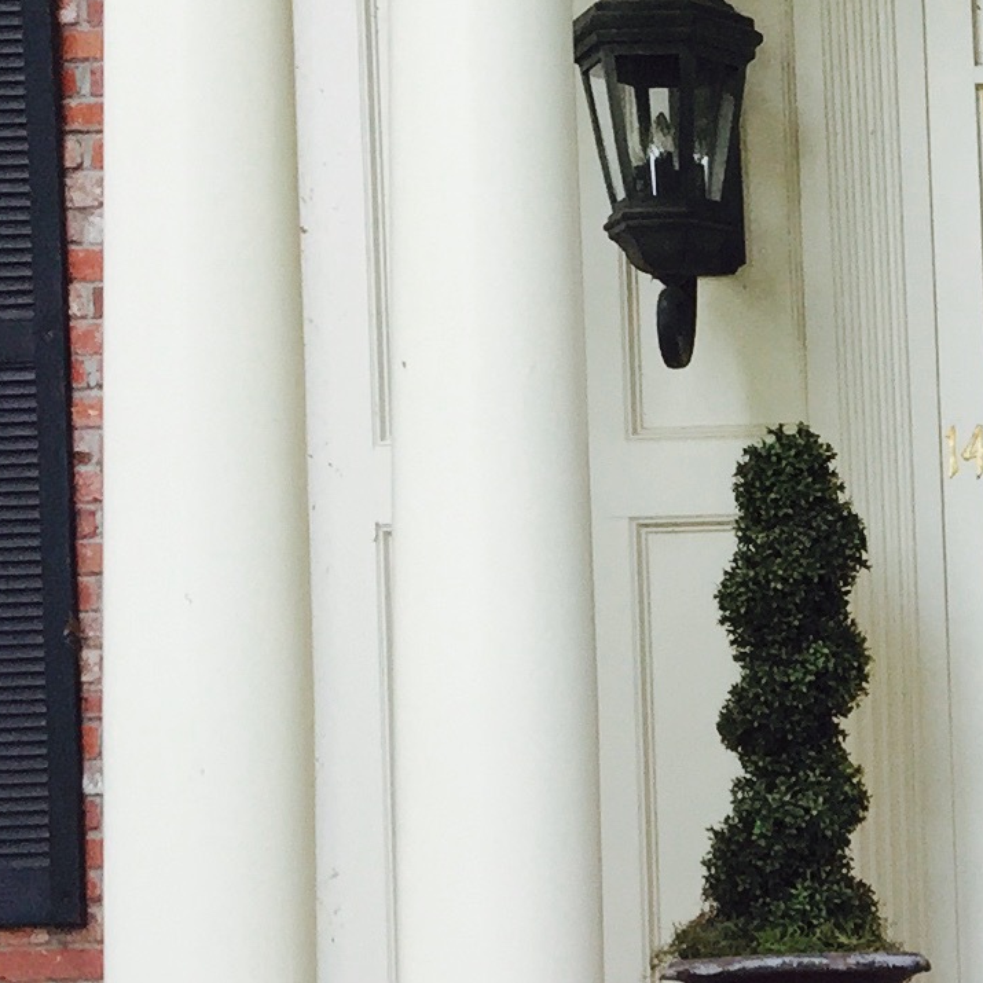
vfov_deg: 14.7
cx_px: 1723
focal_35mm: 117
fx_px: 3759
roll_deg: +2.2
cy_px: 907
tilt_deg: +1.0
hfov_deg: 13.5
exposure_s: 1/120
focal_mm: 4.15
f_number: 2.2
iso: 50
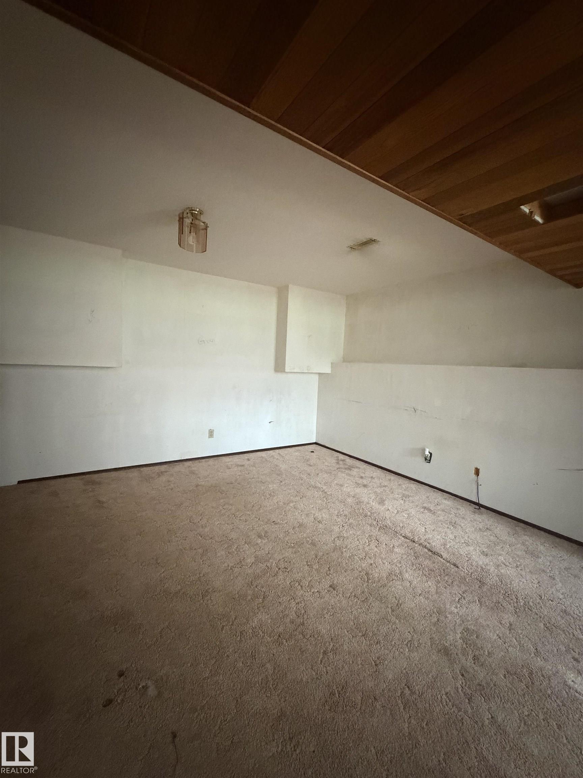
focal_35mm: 14
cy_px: 389
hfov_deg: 85.7
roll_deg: -1.8
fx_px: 314
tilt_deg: -4.3
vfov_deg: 102.1
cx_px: 292
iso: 1250
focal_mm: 2.22
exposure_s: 1/40
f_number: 2.2
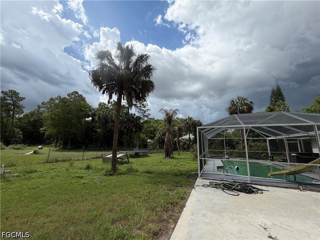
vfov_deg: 85.7
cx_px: 160
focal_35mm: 14
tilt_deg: +11.6
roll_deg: -0.4
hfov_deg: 102.1
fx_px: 129
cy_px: 120
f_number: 2.2
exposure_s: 1/1235
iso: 20
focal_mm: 2.22
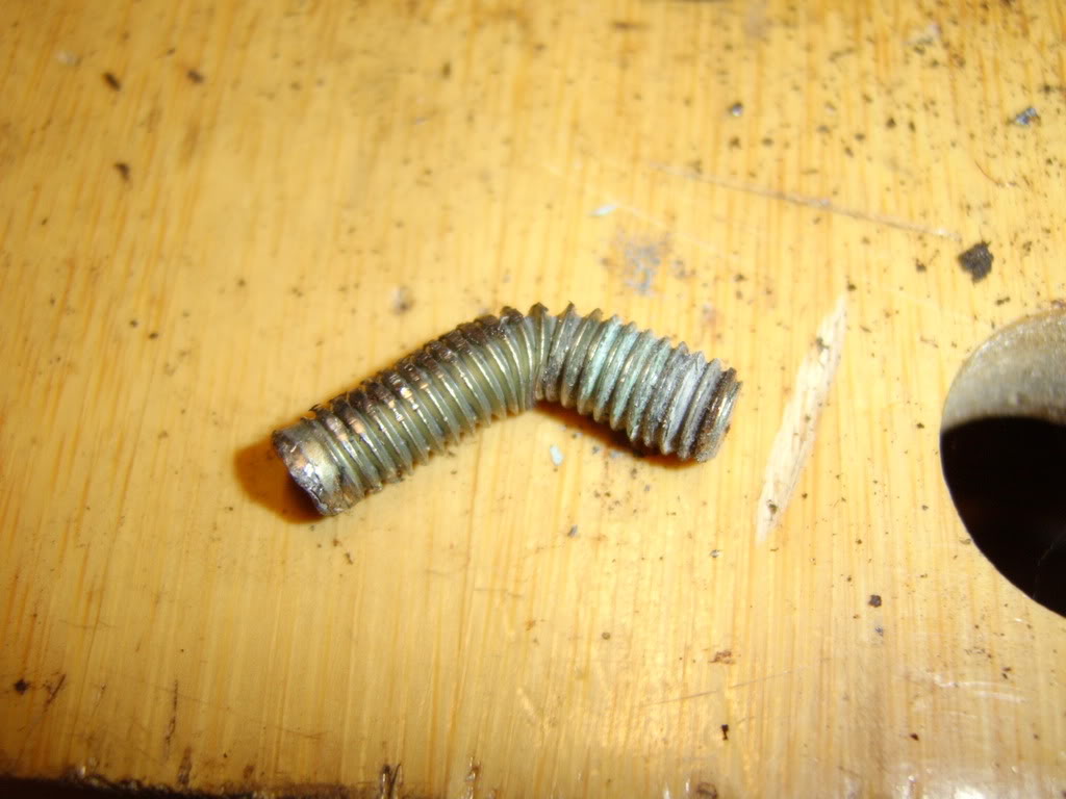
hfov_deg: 58.4
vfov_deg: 45.4
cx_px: 533
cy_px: 400
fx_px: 955
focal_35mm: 31
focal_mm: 8.1
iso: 141
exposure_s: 1/30
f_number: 2.7
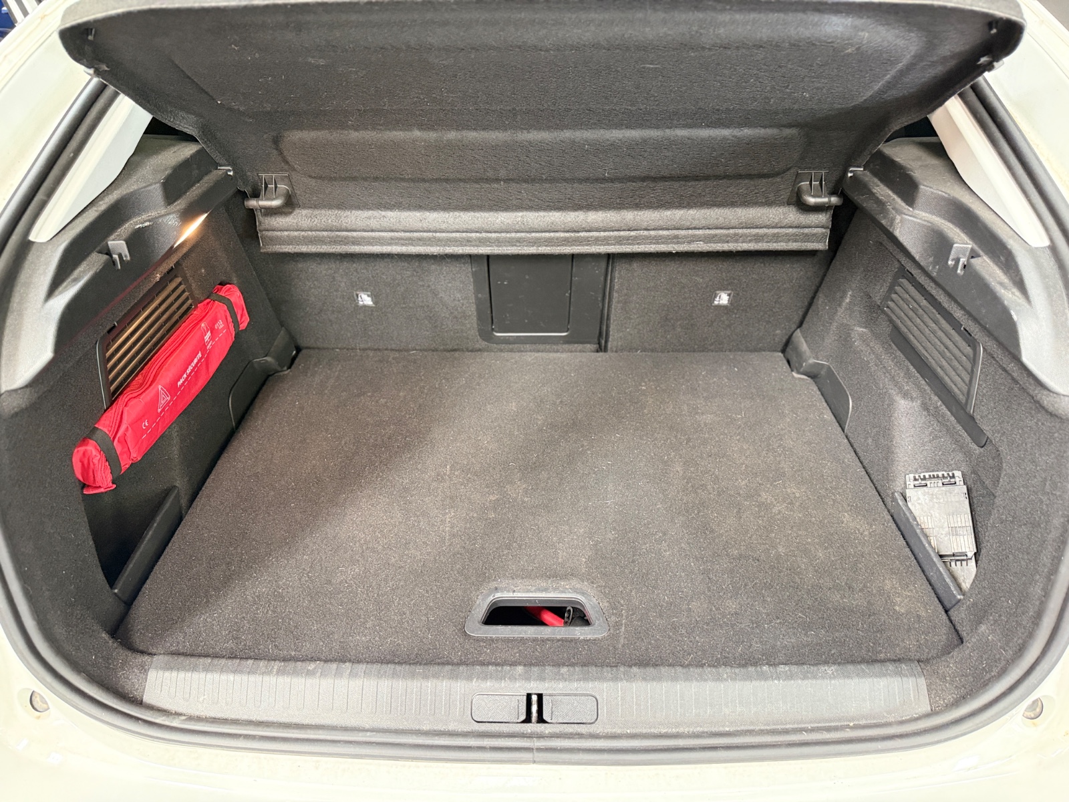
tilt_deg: -32.6
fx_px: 741
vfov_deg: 56.8
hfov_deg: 71.6
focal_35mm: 24
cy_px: 401
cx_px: 534
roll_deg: -0.4
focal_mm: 6.76
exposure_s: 1/33
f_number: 1.78
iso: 640
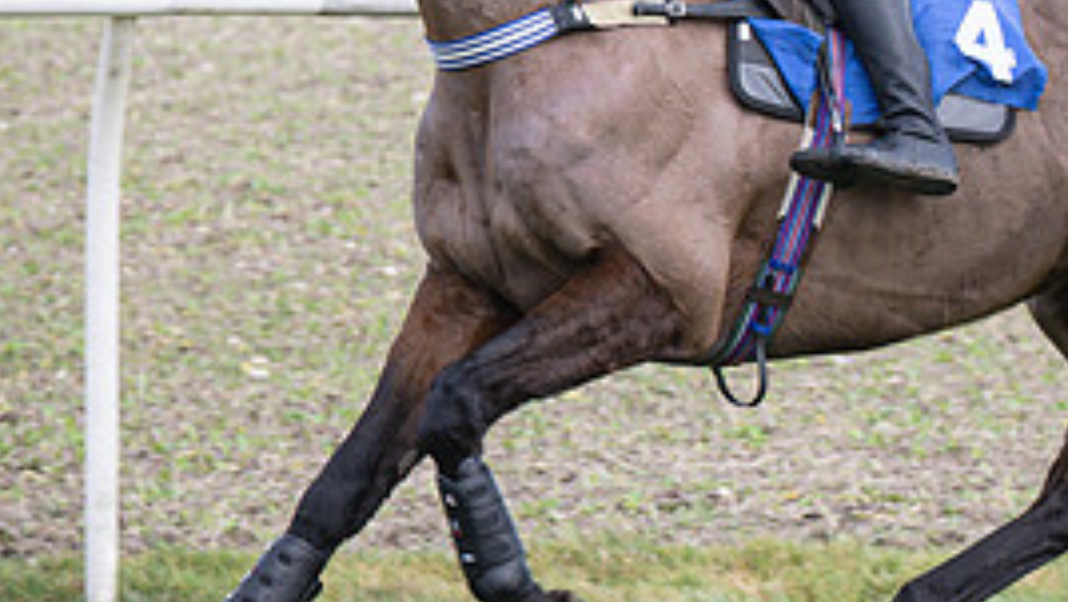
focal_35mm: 490
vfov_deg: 2.5
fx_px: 13882
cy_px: 95
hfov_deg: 4.4
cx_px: 412
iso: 200
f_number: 4
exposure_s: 1/640
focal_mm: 102
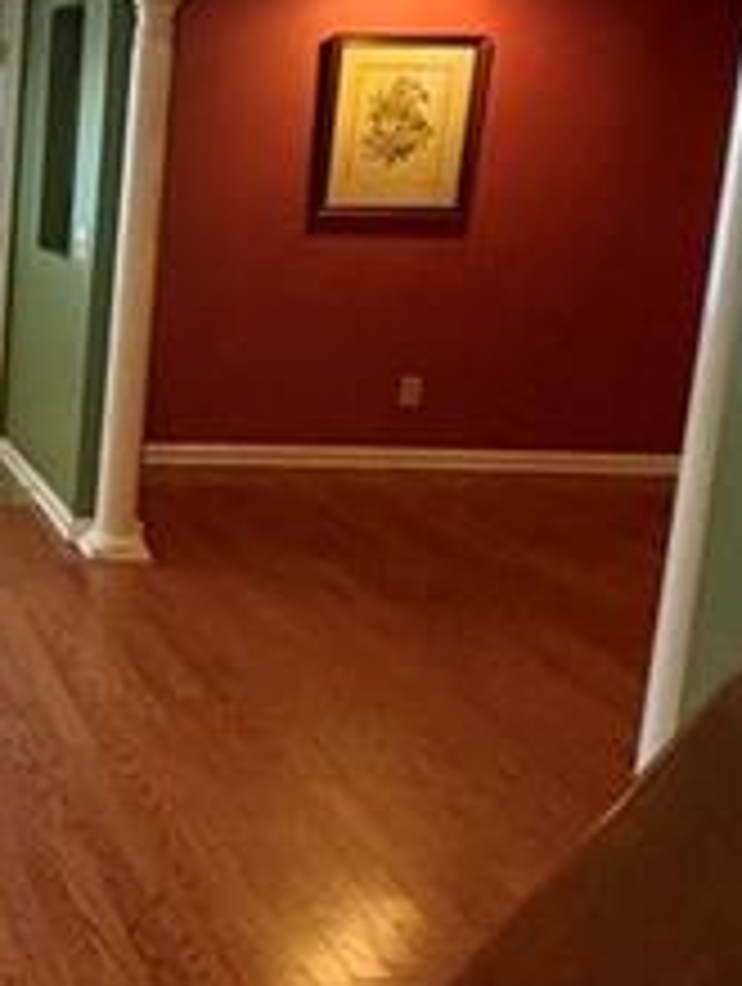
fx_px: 1396
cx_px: -328
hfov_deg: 24.2
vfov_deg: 38.6
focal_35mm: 49
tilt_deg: -10.2
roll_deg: -1.0
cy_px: 378
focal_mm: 2.22
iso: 640
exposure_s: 1/60
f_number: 2.2
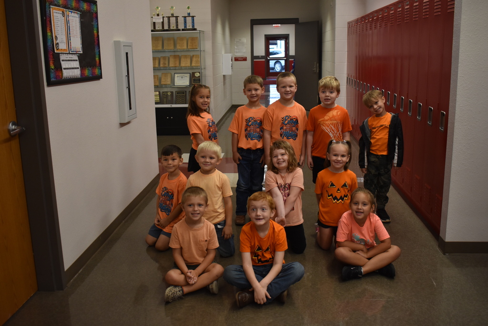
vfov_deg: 36.9
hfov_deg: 53.1
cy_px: 163
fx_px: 488
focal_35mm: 36
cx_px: 244
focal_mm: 24
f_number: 3.8
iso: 800
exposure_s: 1/125
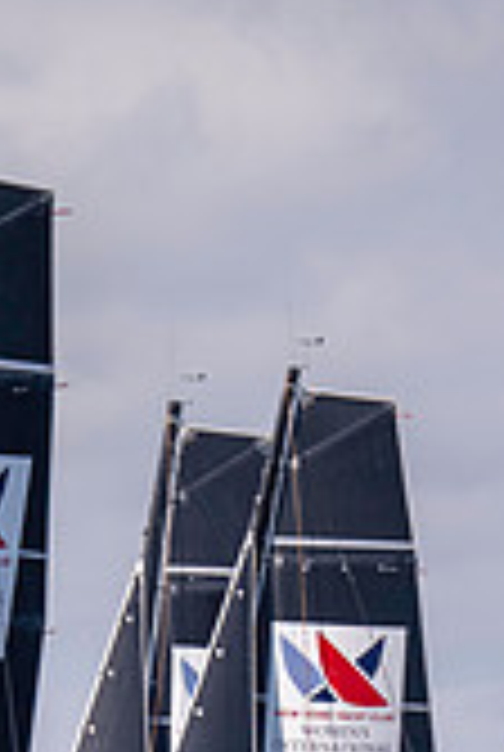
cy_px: 955
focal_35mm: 1075
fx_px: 22480
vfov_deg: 1.9
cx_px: 22
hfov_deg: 1.3
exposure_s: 1/1250
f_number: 4.5
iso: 200
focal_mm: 400
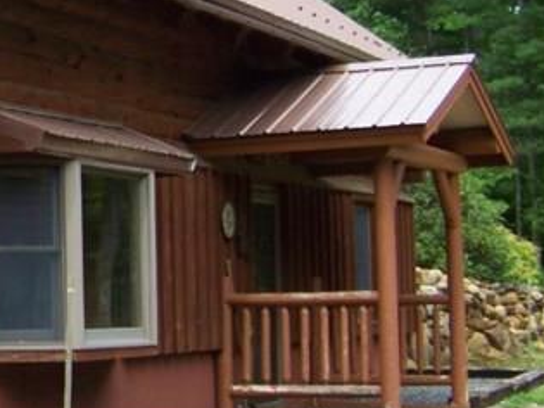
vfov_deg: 12.7
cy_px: 180
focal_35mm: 117
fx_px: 1838
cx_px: -126
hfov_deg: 16.1
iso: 69
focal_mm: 5.85
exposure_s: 1/250
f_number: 2.8
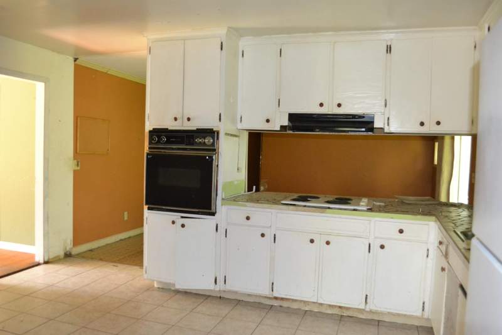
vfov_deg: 47.9
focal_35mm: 27
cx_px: 251
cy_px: 168
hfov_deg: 67.4
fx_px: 376
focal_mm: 18
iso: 3200
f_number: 3.5
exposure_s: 1/60
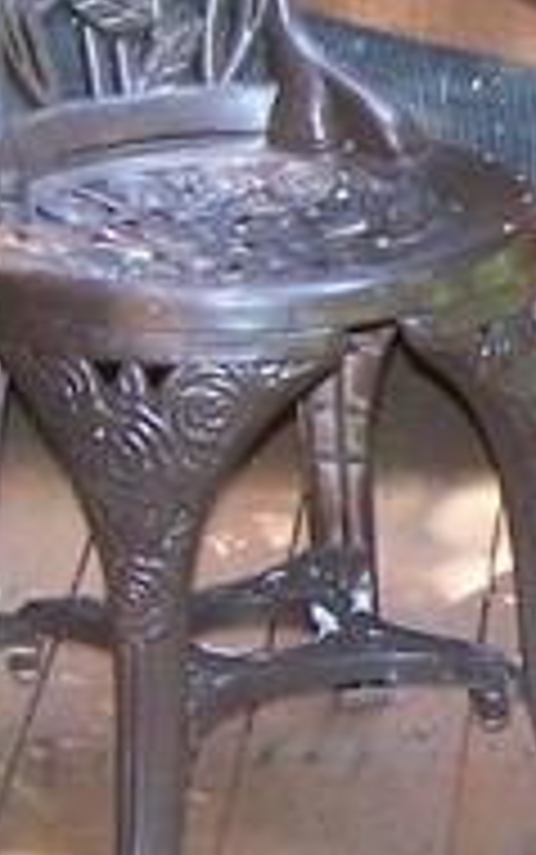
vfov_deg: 9.7
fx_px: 5064
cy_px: 500
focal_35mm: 217
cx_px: 1081
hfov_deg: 5.9
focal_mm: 6.3
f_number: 2.8
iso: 160
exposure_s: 1/100
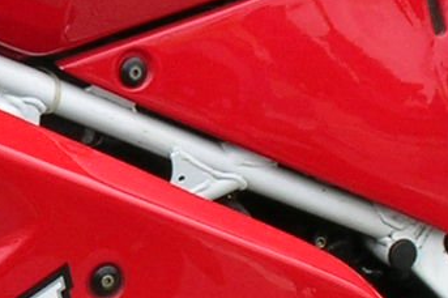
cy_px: 162
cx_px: -27
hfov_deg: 7.2
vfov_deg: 4.8
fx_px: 3556
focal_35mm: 286
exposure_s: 1/144
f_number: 3.5
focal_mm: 7.7
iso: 50
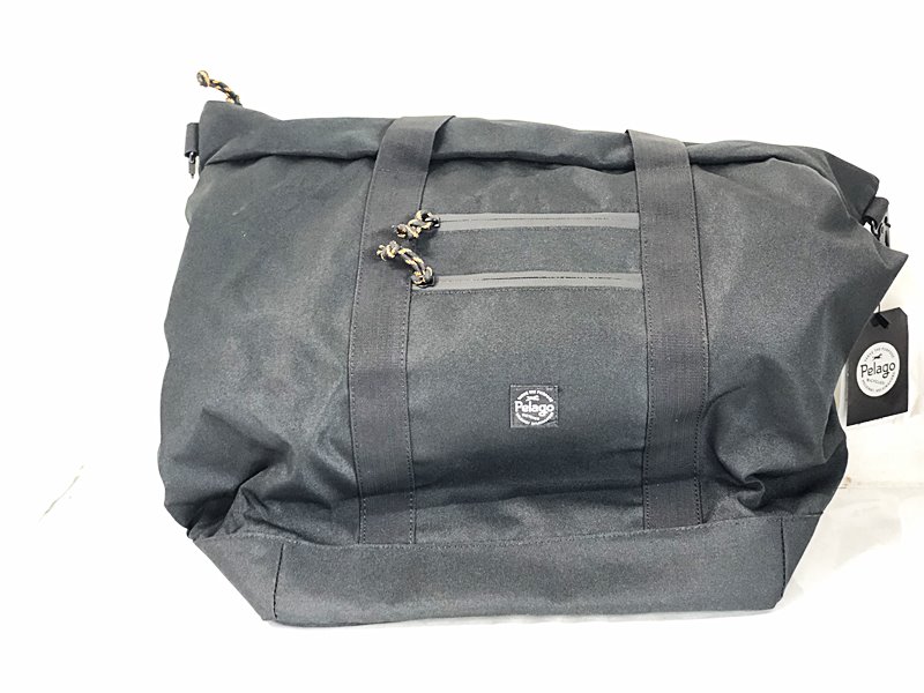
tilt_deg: -18.3
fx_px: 1388
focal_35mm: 52
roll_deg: +4.2
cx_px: 462
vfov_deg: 28.0
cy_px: 346
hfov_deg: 36.8
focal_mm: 6
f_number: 2.4
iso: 160
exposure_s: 1/8
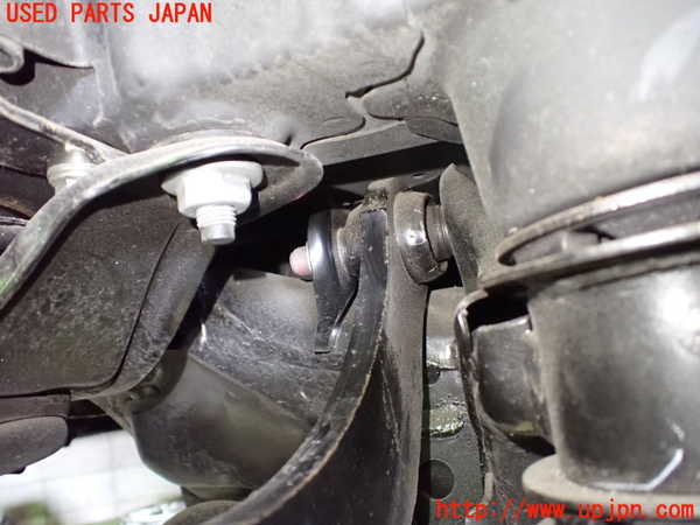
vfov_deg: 46.8
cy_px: 262
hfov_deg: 60.0
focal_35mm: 30
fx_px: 607
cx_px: 350
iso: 1600
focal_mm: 5.4
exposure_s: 1/30
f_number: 2.3
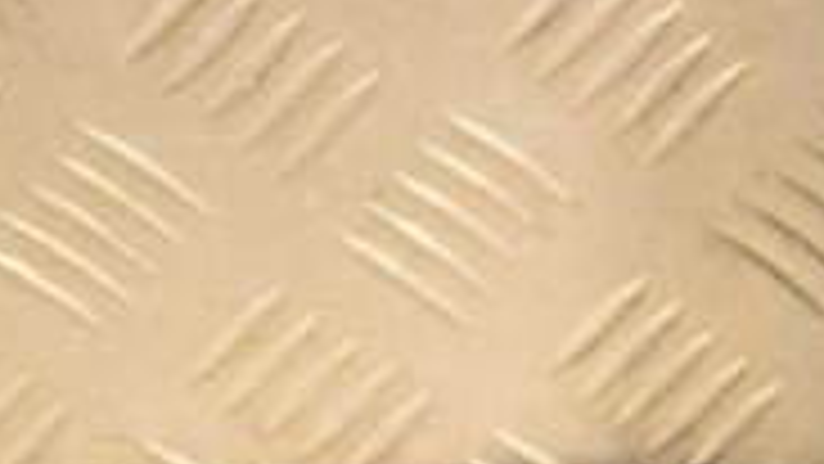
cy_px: 243
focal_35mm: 206
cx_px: 1297
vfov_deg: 5.9
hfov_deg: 10.1
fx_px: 4502
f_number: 4.8
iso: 800
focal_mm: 40
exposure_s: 1/160
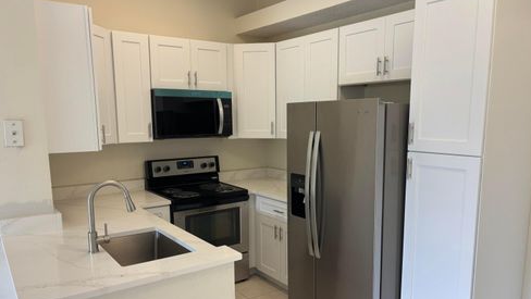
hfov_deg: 66.0
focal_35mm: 29
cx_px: 271
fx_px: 408
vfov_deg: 40.1
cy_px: 178
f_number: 1.6
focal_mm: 5.96
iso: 125
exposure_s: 1/60
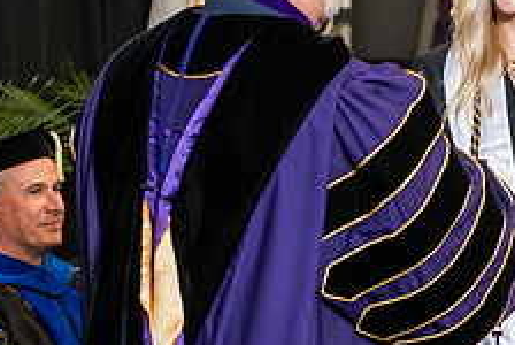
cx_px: 375
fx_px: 2593
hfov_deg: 11.3
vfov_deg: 7.6
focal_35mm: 181
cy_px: 47
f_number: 5
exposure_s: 1/200
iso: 2500
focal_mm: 70
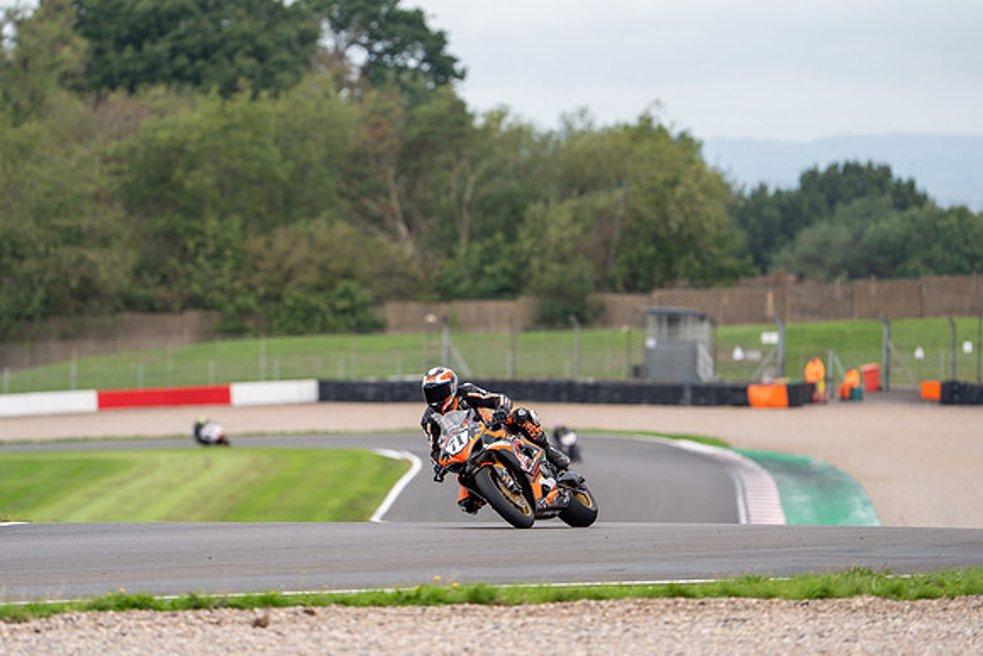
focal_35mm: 370
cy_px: 294
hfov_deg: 5.6
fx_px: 10099
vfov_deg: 3.7
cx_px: 463
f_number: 4.5
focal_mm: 335
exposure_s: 1/500
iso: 250
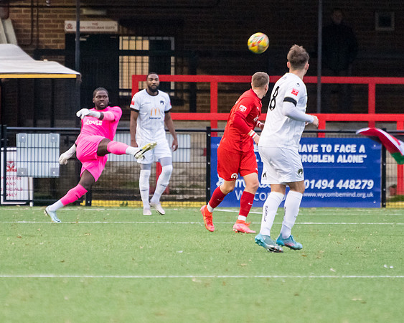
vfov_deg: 2.5
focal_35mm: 619
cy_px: 172
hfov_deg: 3.1
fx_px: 7402
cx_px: 140
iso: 4000
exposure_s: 1/640
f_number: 4
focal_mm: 280
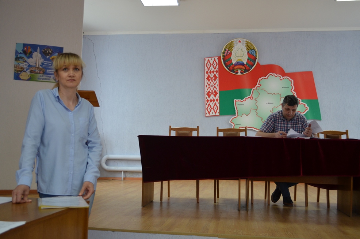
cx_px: 180
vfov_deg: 36.7
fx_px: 359
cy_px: 120
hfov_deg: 53.2
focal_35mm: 36
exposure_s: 1/60
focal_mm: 24
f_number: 4
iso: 560
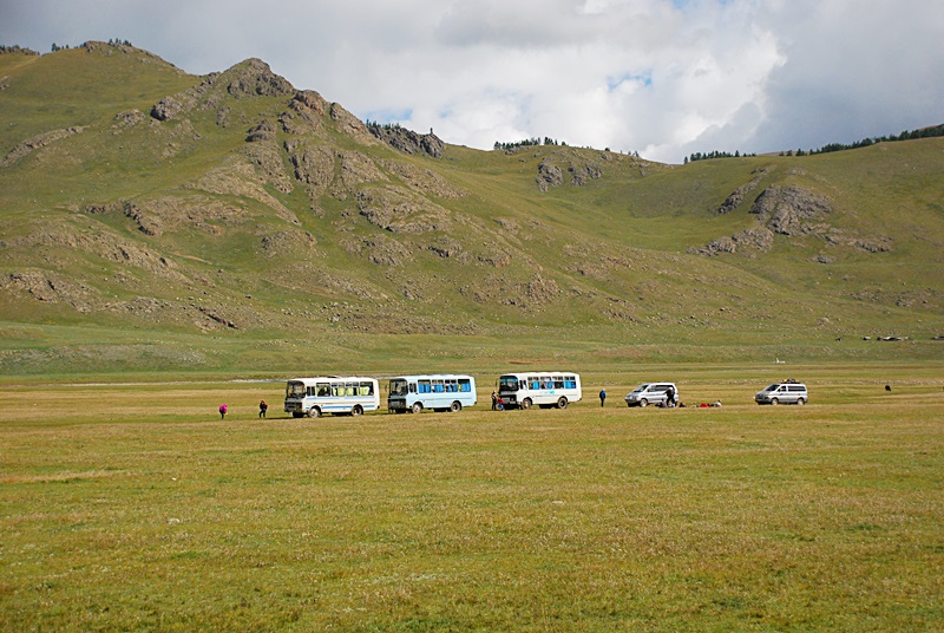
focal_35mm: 72
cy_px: 316
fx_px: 1891
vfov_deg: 19.0
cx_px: 472
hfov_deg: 28.0
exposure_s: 1/2500
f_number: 5.6
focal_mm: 48
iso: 400
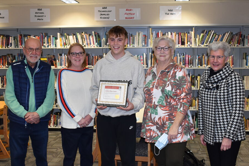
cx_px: 114
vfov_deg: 27.2
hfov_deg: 39.8
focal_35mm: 50
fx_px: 343
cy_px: 84
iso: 800
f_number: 4.5
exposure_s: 1/80
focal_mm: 25
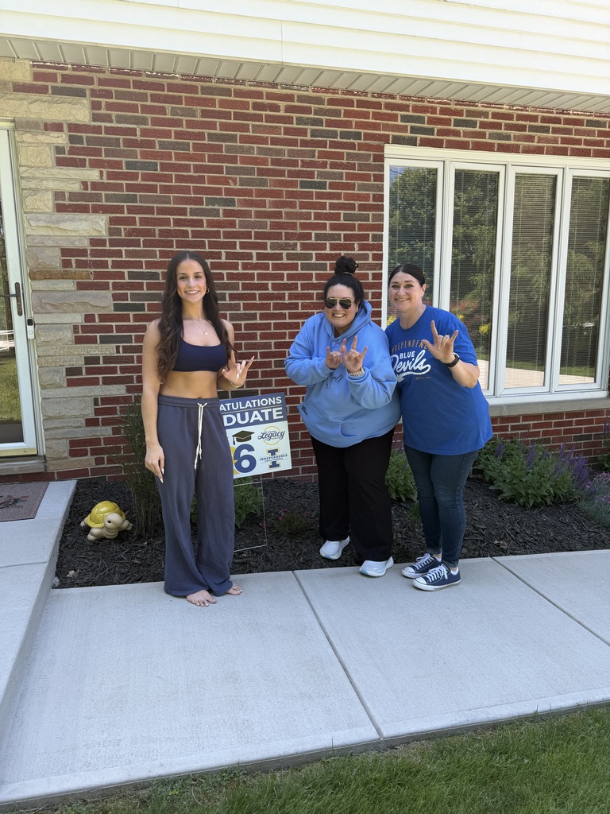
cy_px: 407
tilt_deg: -10.4
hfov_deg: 56.8
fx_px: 564
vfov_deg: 71.6
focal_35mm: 24
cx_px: 305
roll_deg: +1.1
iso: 80
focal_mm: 6.76
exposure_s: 1/443
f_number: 1.78
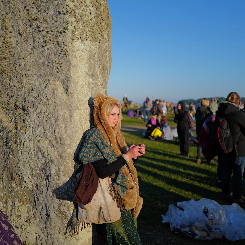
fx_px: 312
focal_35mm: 39
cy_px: 114
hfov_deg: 42.8
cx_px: 108
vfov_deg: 42.8
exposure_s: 1/4000
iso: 100
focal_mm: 28
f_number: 1.7
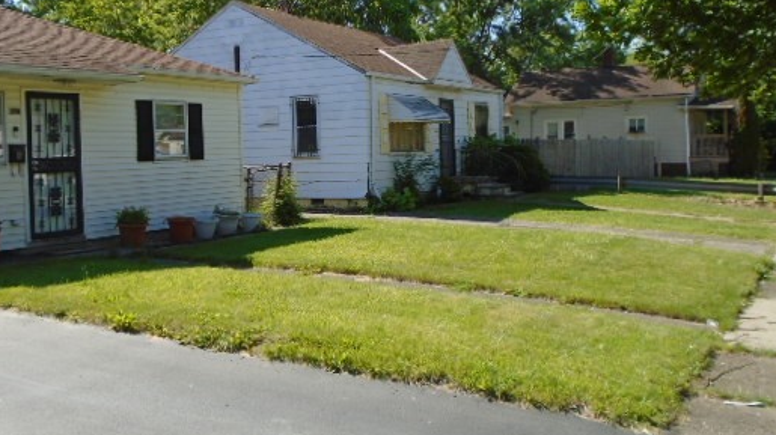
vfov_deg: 28.2
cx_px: 333
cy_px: 157
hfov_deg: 48.2
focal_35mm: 42
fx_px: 864
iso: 100
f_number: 3.5
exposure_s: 1/500
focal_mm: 5.5
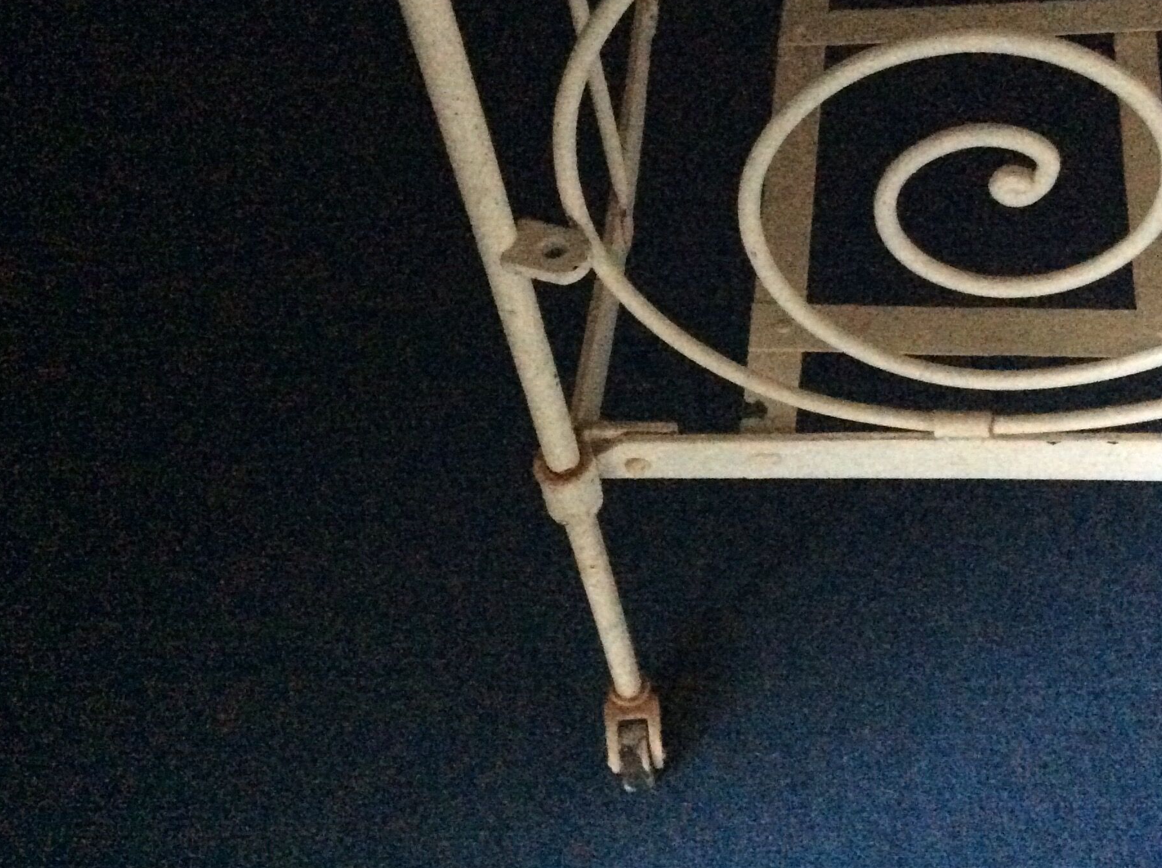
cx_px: 770
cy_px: 360
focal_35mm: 46
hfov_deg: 40.8
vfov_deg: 31.4
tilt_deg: -54.4
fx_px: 1542
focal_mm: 3.3
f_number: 2.4
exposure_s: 1/17
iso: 800
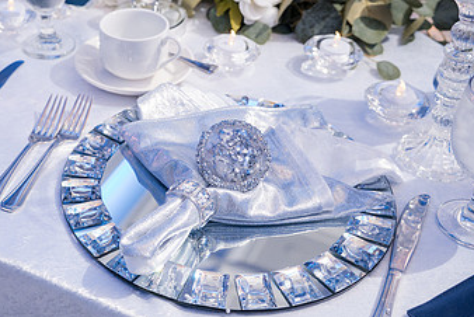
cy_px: 69
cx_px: 79
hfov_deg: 32.2
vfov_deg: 22.4
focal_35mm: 60
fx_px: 791
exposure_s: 1/250
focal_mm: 35
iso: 2000
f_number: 4
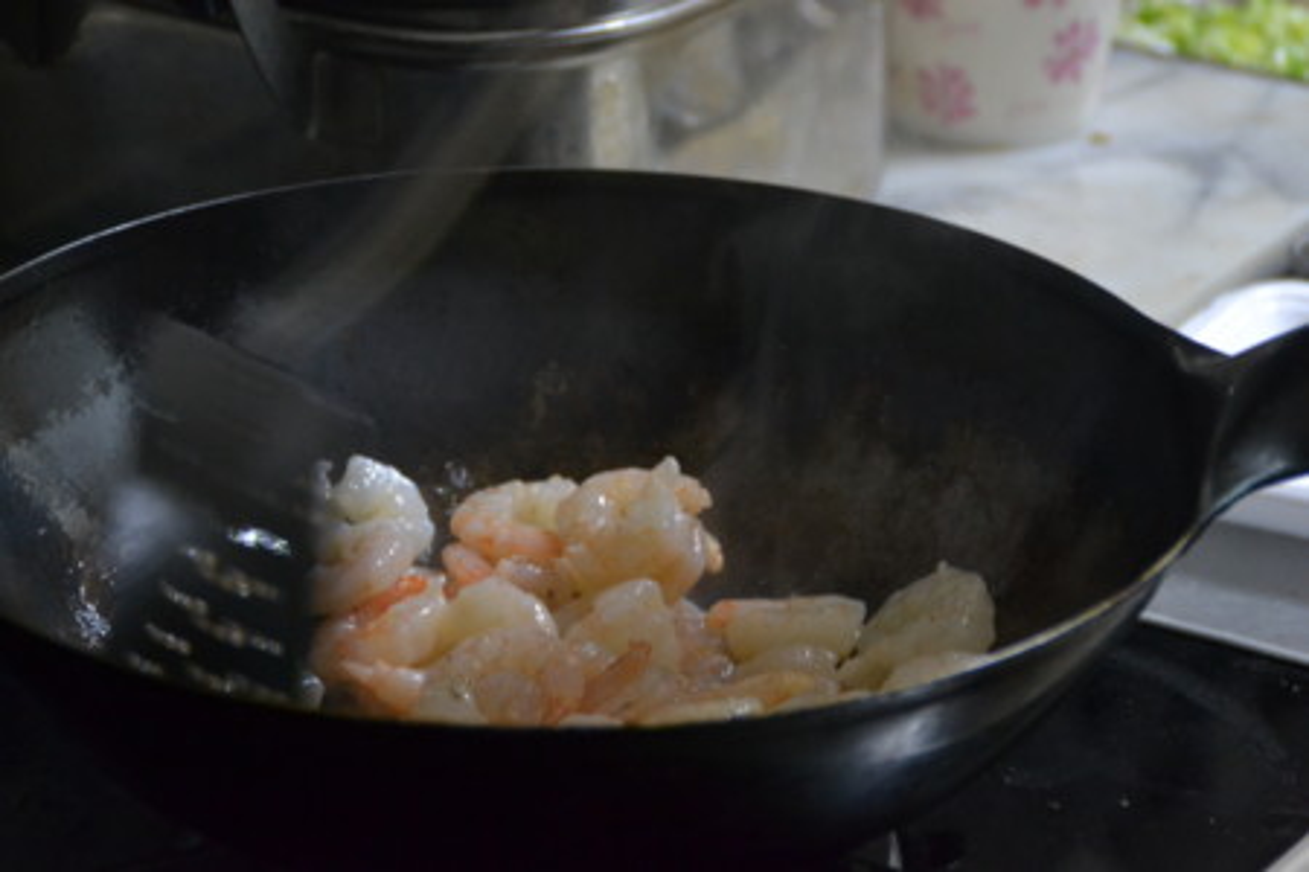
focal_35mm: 150
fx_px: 5454
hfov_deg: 13.7
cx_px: 654
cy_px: 436
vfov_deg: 9.1
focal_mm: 100
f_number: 5.6
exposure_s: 1/30
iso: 2000
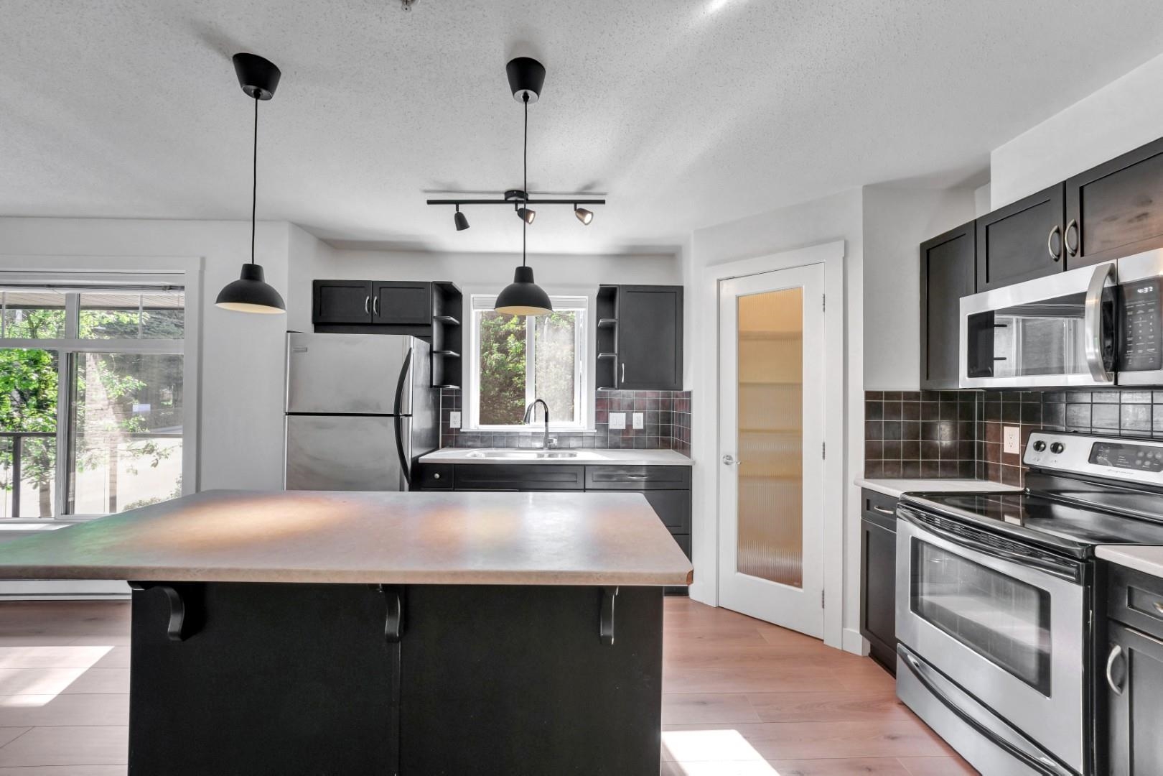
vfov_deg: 77.7
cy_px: 388
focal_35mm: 15
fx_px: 481
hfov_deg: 100.8
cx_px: 582
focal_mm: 14.9
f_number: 8
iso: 400
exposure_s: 1/60
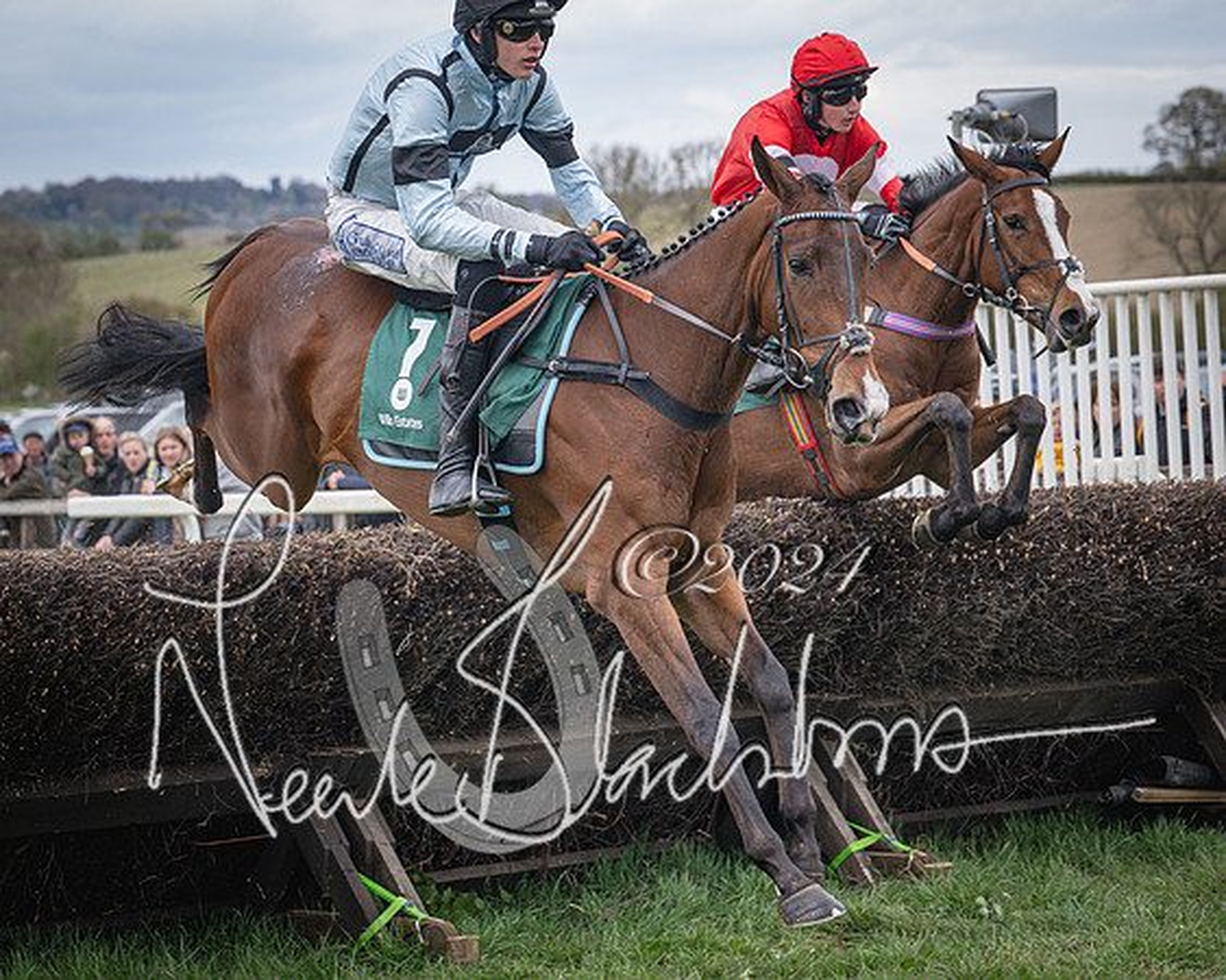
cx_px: 615
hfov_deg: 15.4
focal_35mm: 125
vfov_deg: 12.3
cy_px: 514
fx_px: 4546
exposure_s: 1/1600
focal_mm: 70
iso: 500
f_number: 4
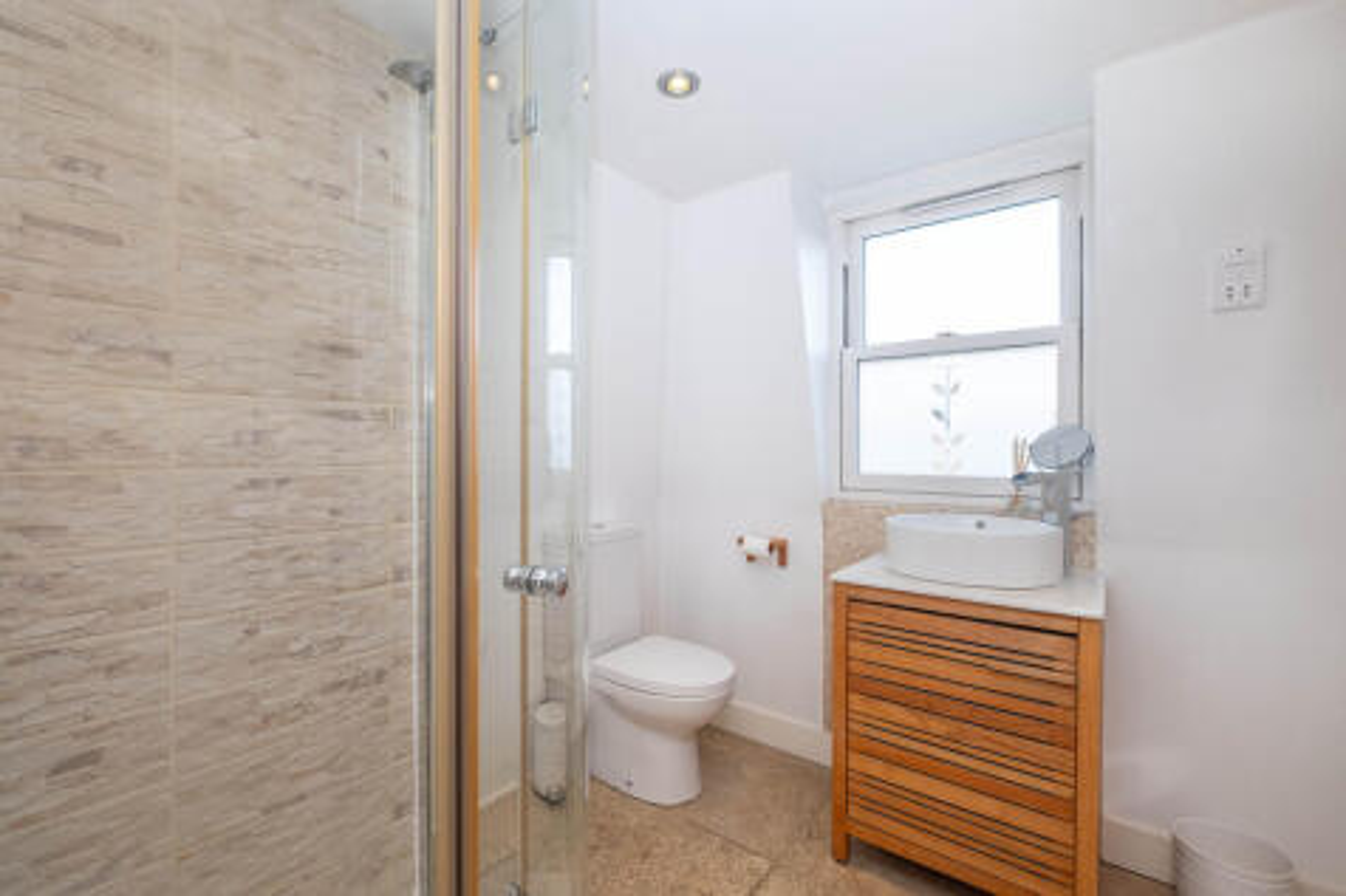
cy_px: 448
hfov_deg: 100.4
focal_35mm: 15
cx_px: 673
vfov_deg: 77.3
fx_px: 561
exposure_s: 1/60
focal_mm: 10
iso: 320
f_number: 5.6
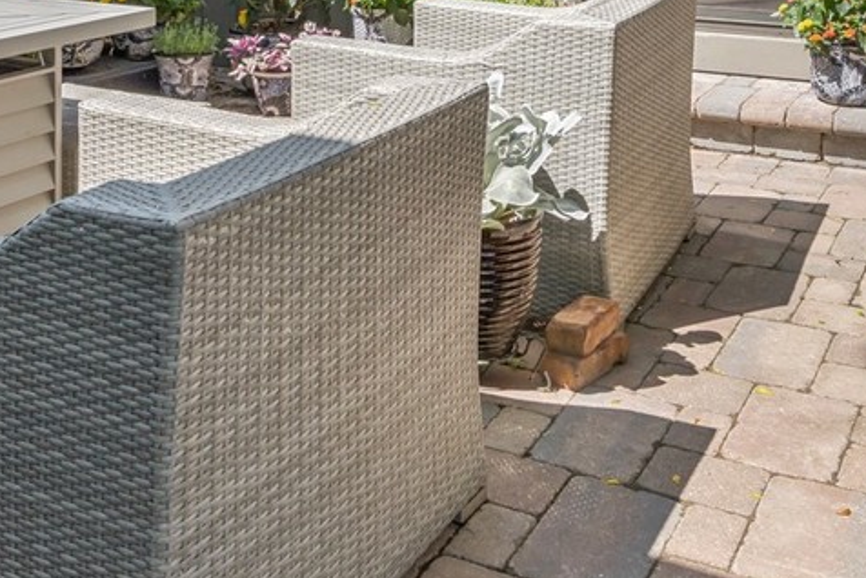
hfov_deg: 38.7
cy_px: -174
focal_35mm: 51
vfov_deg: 23.4
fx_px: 1228
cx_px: 357
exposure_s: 1/250
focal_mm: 15
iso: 200
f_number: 9.5
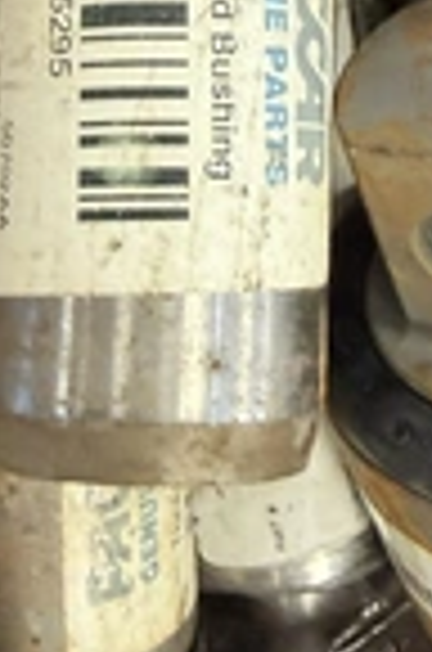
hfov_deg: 19.6
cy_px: 103
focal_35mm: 69
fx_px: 1248
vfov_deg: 28.5
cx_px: 274
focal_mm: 2.22
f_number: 2.2
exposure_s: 1/60
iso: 320
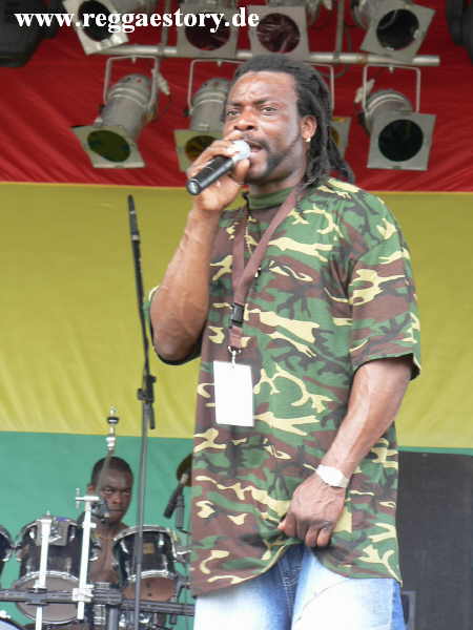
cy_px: 315
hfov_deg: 10.4
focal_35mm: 143
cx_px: 236
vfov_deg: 13.8
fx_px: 2605
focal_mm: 24.6
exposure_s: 1/60
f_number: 3.3
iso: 64
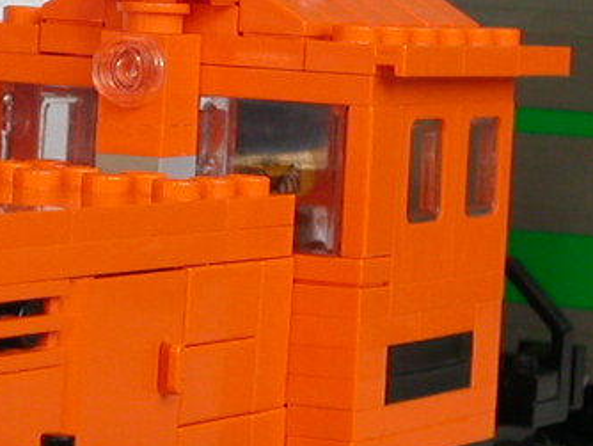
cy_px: 297
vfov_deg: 7.6
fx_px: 3360
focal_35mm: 196
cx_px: 215
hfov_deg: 10.1
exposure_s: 1/74.2
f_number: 3.5
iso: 100
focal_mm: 9.7
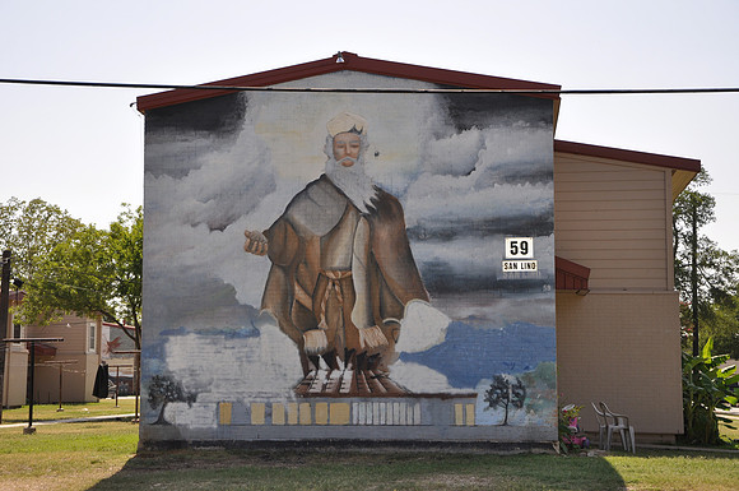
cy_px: 246
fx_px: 1384
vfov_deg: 20.1
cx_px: 370
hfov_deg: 29.9
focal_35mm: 68
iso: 200
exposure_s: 1/200
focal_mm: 45
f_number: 6.3
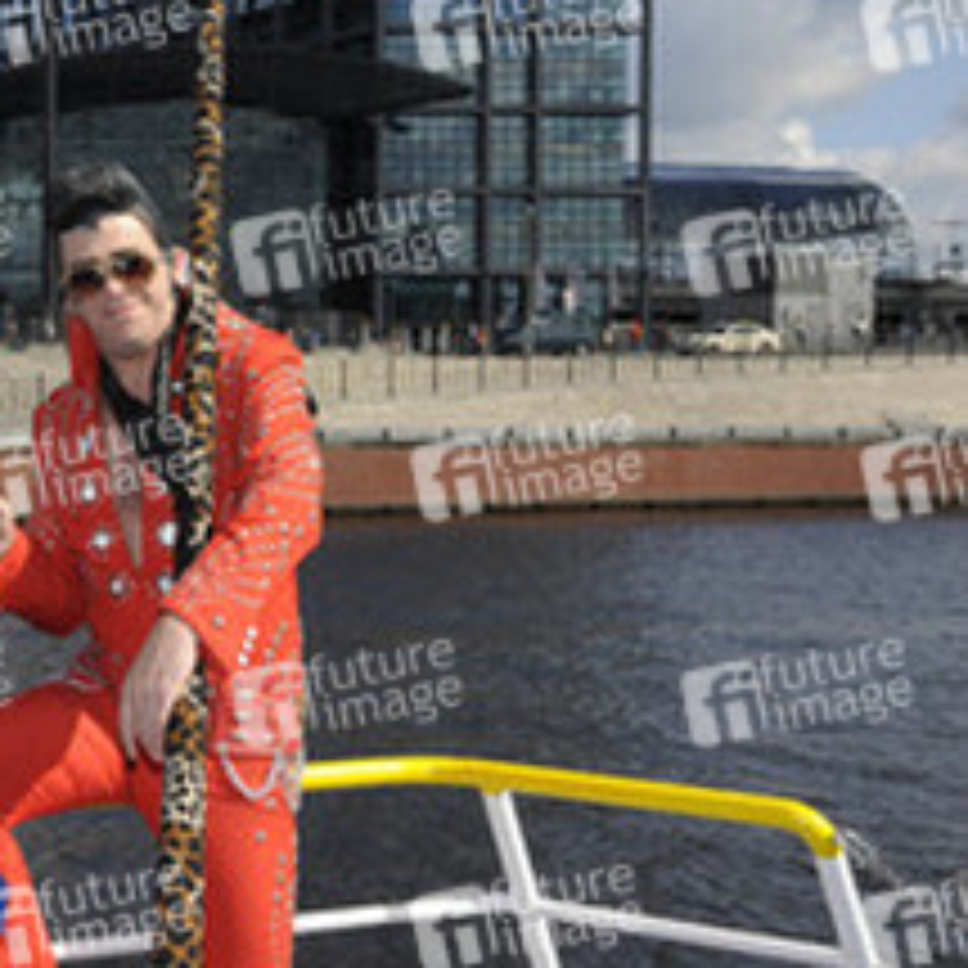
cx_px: -43
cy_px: 356
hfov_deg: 20.8
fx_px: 2531
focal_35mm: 80
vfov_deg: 21.6
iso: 320
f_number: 18
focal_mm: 45
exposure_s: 1/250
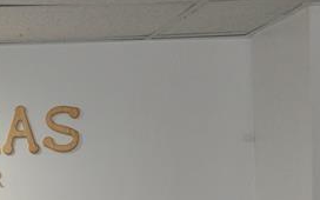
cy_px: 300
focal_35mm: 128
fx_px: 1117
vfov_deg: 9.9
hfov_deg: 15.8
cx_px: -46
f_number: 3.8
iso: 800
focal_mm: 21
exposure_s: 1/80
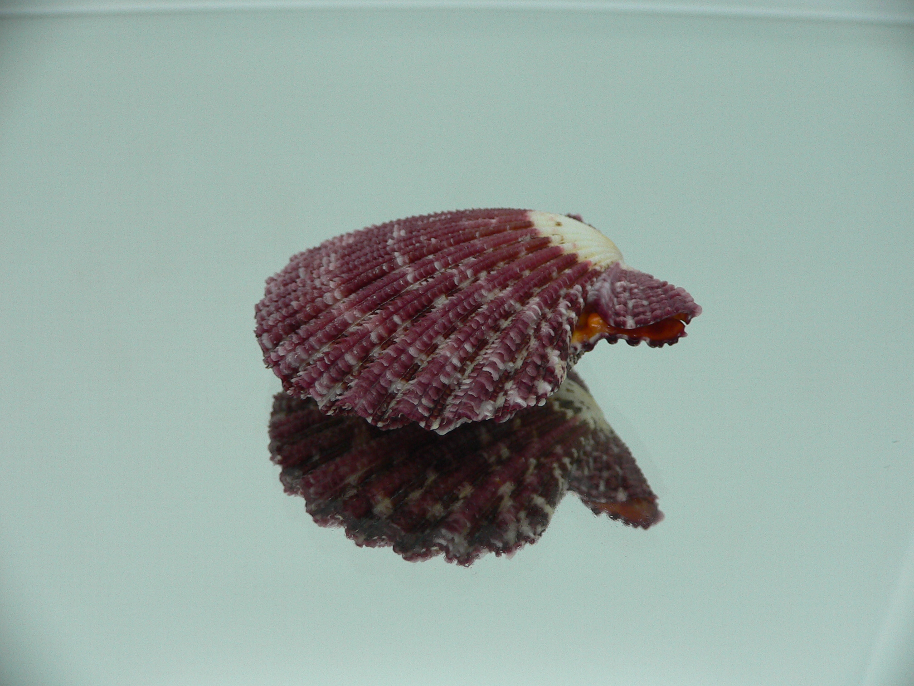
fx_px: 924
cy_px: 343
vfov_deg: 40.7
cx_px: 457
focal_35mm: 35
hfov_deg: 52.6
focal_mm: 4.6
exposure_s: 1/60
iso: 100
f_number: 2.8
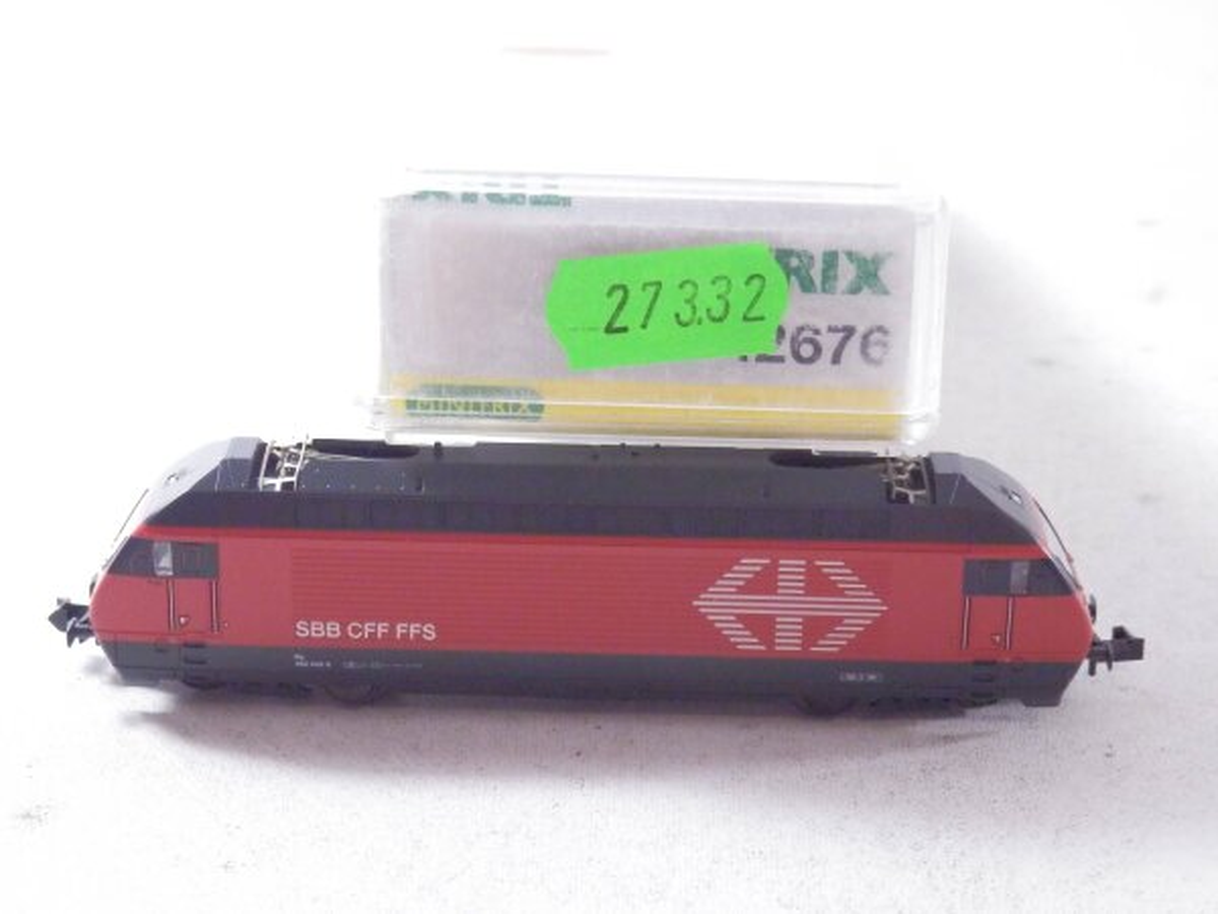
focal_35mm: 66
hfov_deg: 29.4
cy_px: 457
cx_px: 609
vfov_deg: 22.3
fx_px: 2322
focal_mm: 11.9
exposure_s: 1/160
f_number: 4.4
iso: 1600
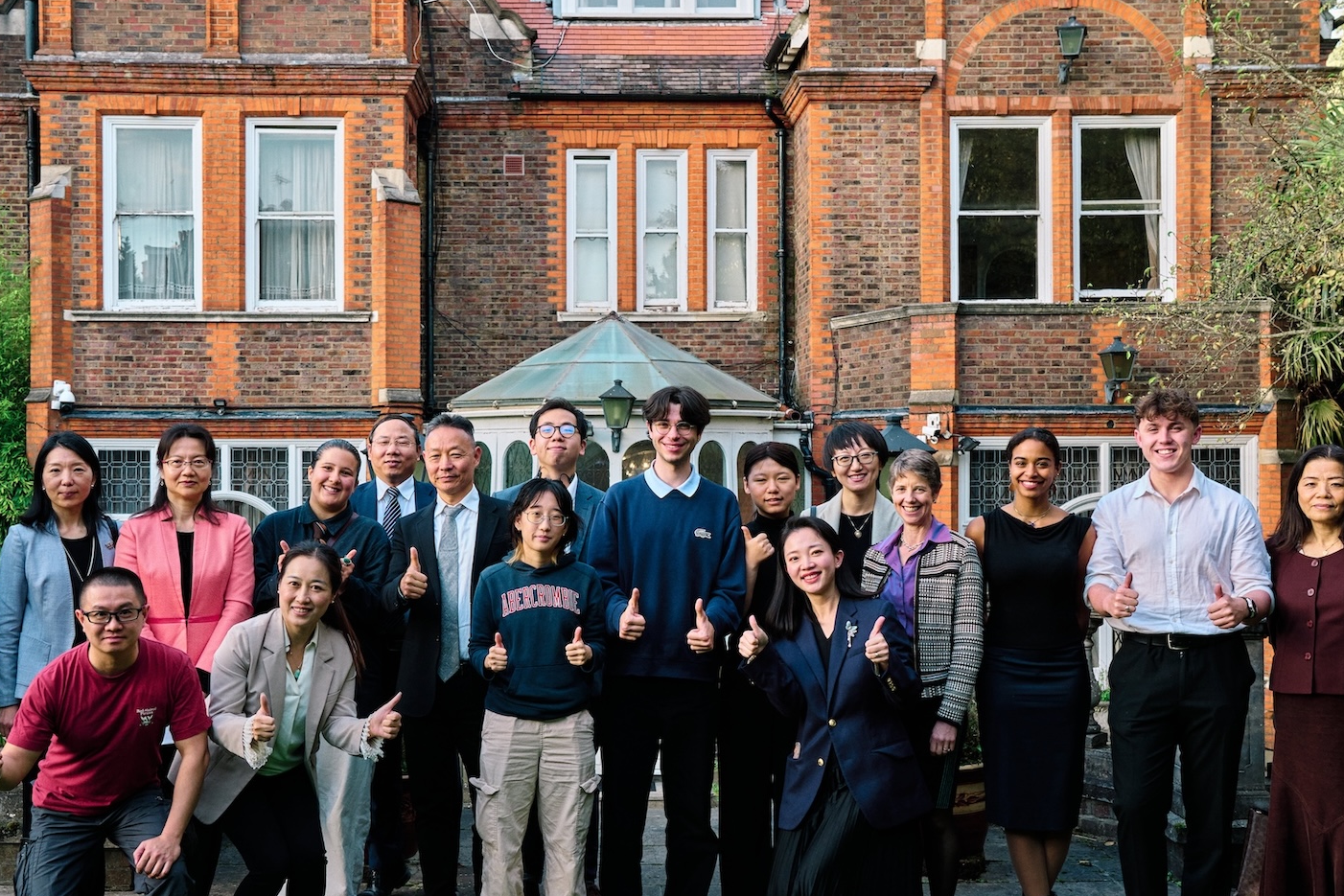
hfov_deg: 48.4
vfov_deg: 33.3
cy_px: 517
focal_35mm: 40
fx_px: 1493
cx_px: 619
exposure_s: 1/250
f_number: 6.3
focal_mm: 33
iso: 1250
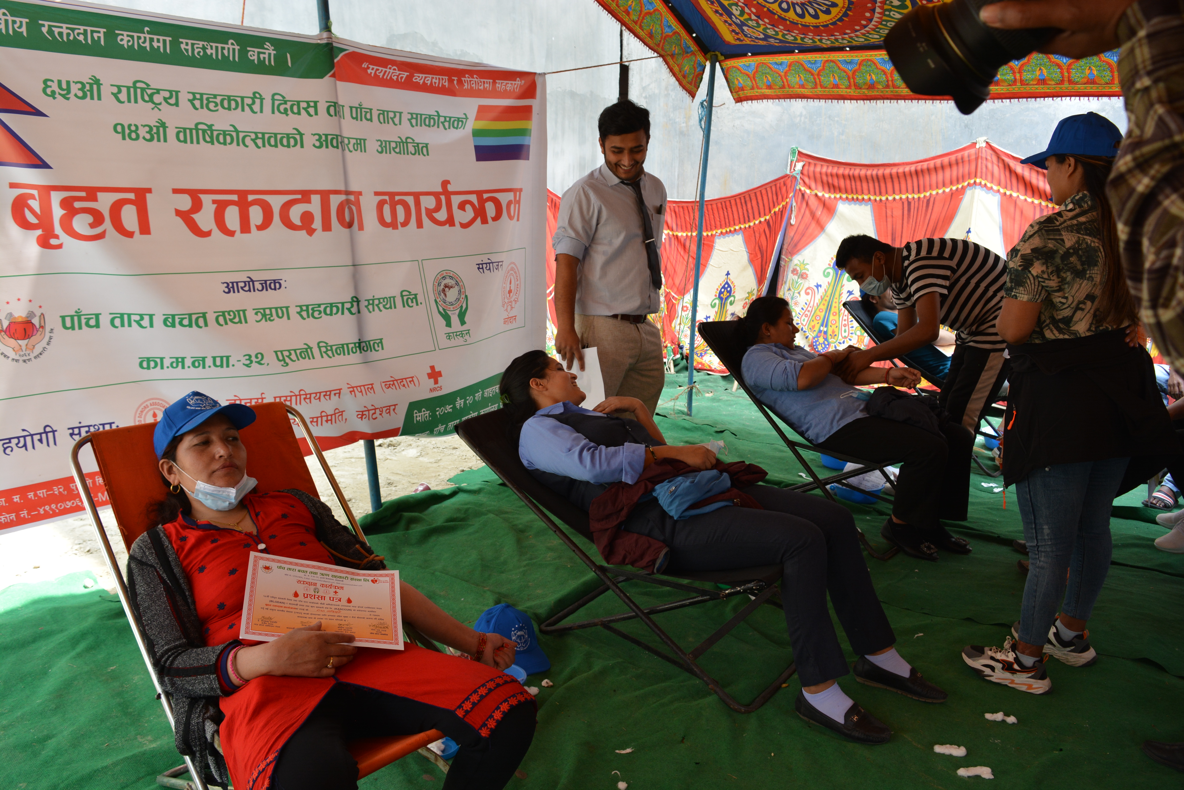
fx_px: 888
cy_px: 395
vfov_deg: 48.0
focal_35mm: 27
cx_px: 592
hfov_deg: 67.4
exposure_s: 1/125
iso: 320
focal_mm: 18
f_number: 5.6
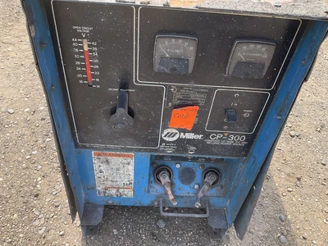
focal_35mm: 29
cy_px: 123
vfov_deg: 48.2
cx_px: 164
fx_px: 275
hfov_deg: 61.7
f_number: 1.8
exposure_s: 1/274
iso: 25
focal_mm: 3
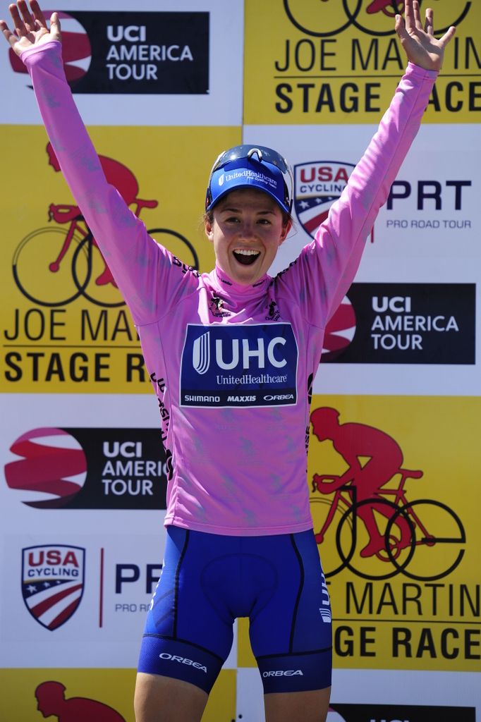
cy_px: 361
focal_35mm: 160
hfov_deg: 8.6
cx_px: 240
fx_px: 3209
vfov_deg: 12.8
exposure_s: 1/1250
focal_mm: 160
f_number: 4.5
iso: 200
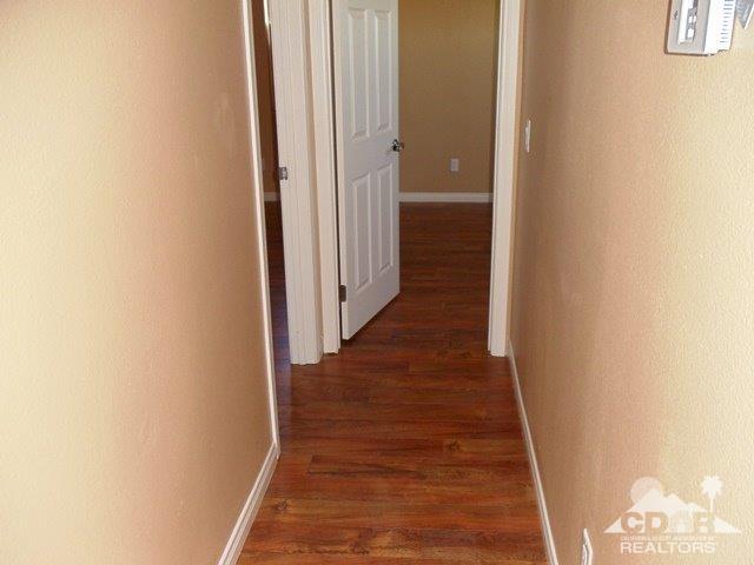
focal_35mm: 44
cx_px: 377
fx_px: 958
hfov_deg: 42.9
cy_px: 282
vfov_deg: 32.9
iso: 200
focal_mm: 6
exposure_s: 1/30
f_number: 3.5
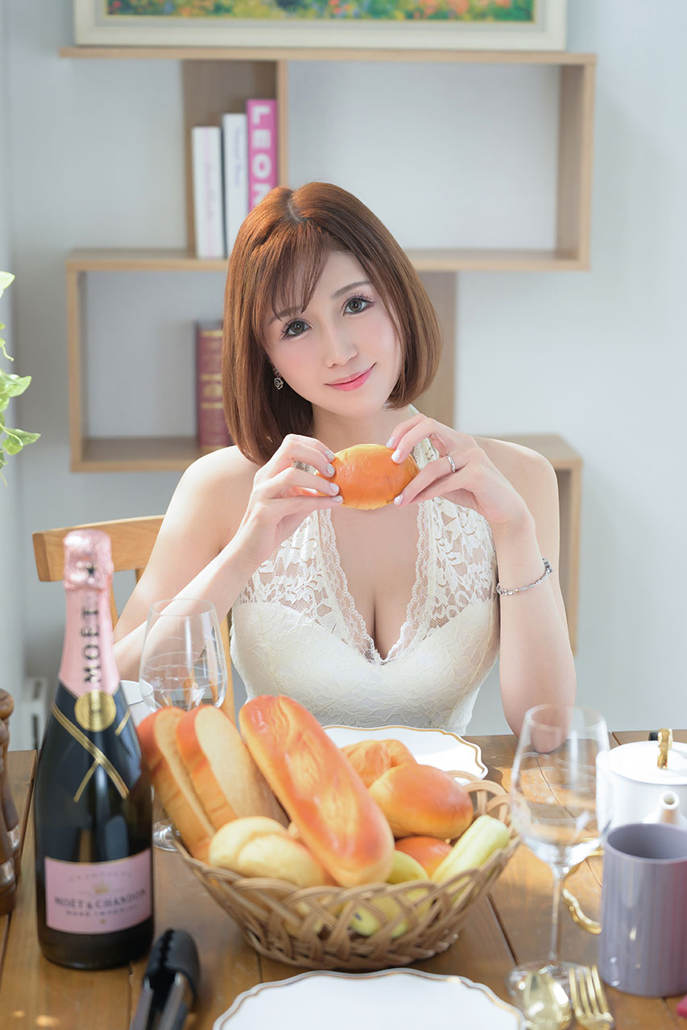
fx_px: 1804
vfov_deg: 31.9
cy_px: 515
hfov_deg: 21.6
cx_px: 344
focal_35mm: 63
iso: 500
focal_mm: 42
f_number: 2.8
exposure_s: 1/160
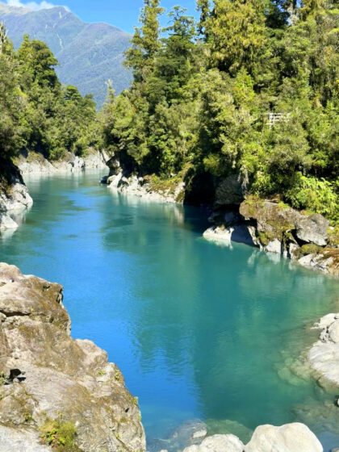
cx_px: 170
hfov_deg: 30.3
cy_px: 226
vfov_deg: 39.7
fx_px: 627
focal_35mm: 48
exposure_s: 1/2667
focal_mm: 6.76
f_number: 1.78
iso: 80
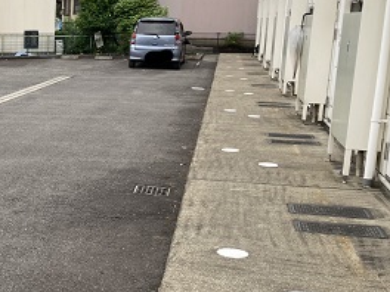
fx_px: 676
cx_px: -8
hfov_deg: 29.8
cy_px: 162
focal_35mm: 60
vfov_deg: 24.4
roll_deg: -0.6
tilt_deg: -10.6
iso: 20
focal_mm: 3.99
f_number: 1.8
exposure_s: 1/387
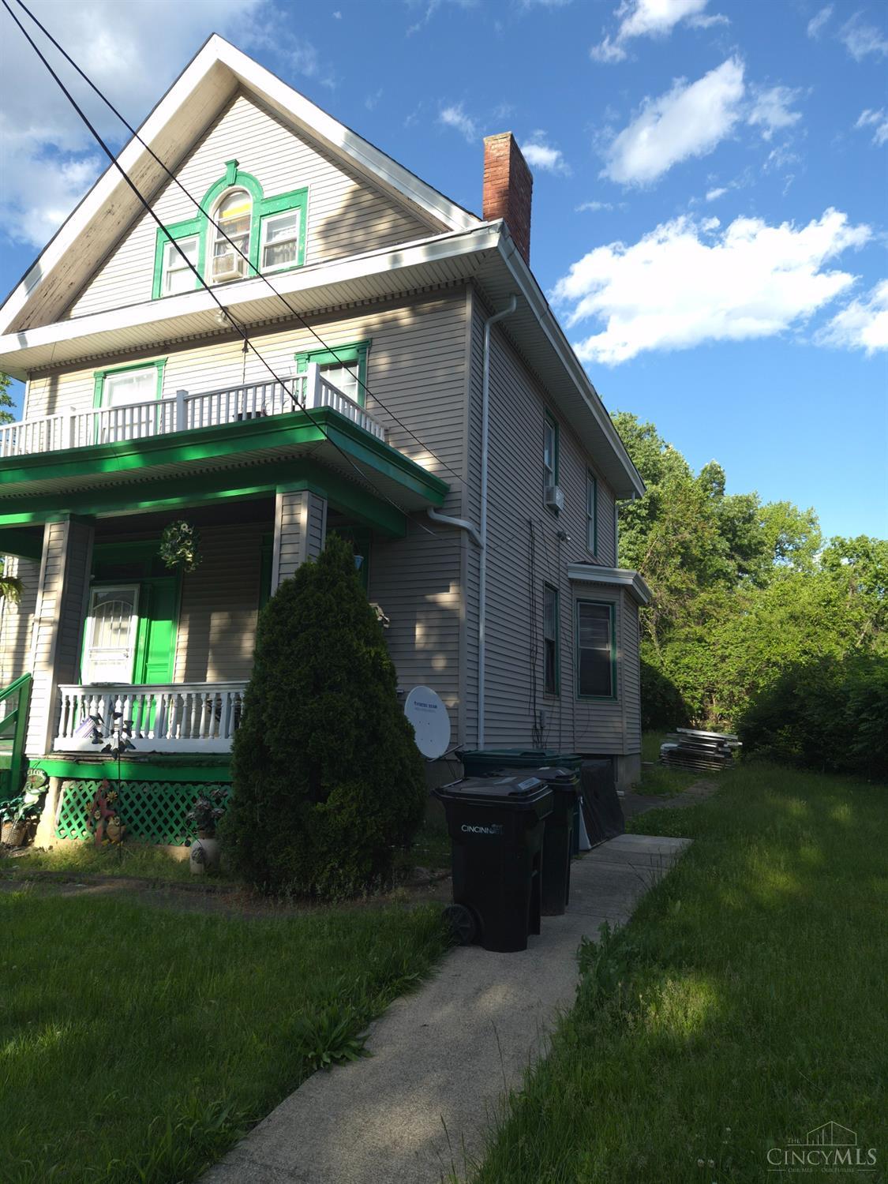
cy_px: 592
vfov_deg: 73.9
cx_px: 444
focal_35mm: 23
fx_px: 787
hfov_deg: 58.9
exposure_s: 1/411
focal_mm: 5.4
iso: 25
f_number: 1.8
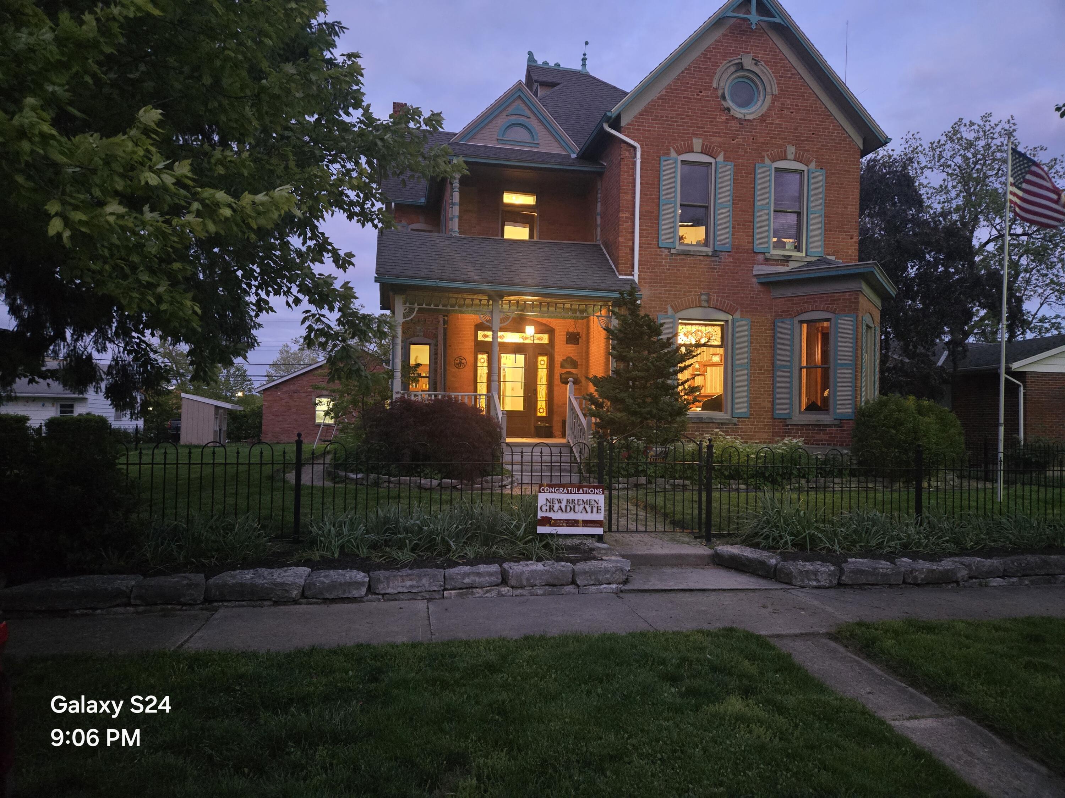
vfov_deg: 58.9
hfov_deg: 73.9
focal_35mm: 23
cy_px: 399
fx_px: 708
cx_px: 532
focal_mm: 5.4
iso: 1250
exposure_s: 1/30
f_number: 1.8
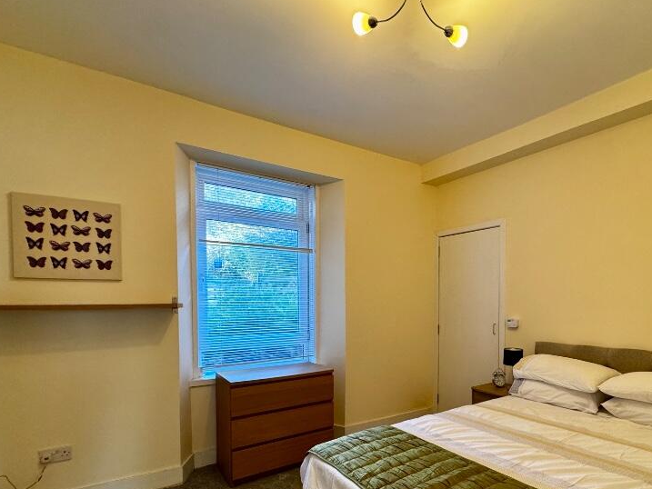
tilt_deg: -2.1
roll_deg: +0.0
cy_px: 314
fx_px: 377
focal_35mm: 20
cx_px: 410
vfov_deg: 64.8
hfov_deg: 80.1
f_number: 2.2
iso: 250
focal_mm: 2.22
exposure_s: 1/100
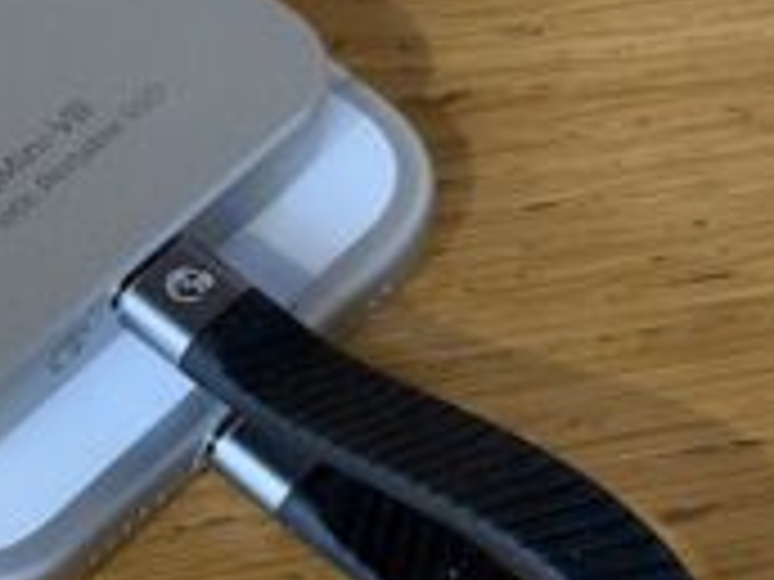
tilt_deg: -52.8
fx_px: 3488
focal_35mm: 156
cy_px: 121
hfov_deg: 12.4
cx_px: -135
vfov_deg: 9.5
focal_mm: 6.76
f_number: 1.78
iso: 250
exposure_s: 1/33
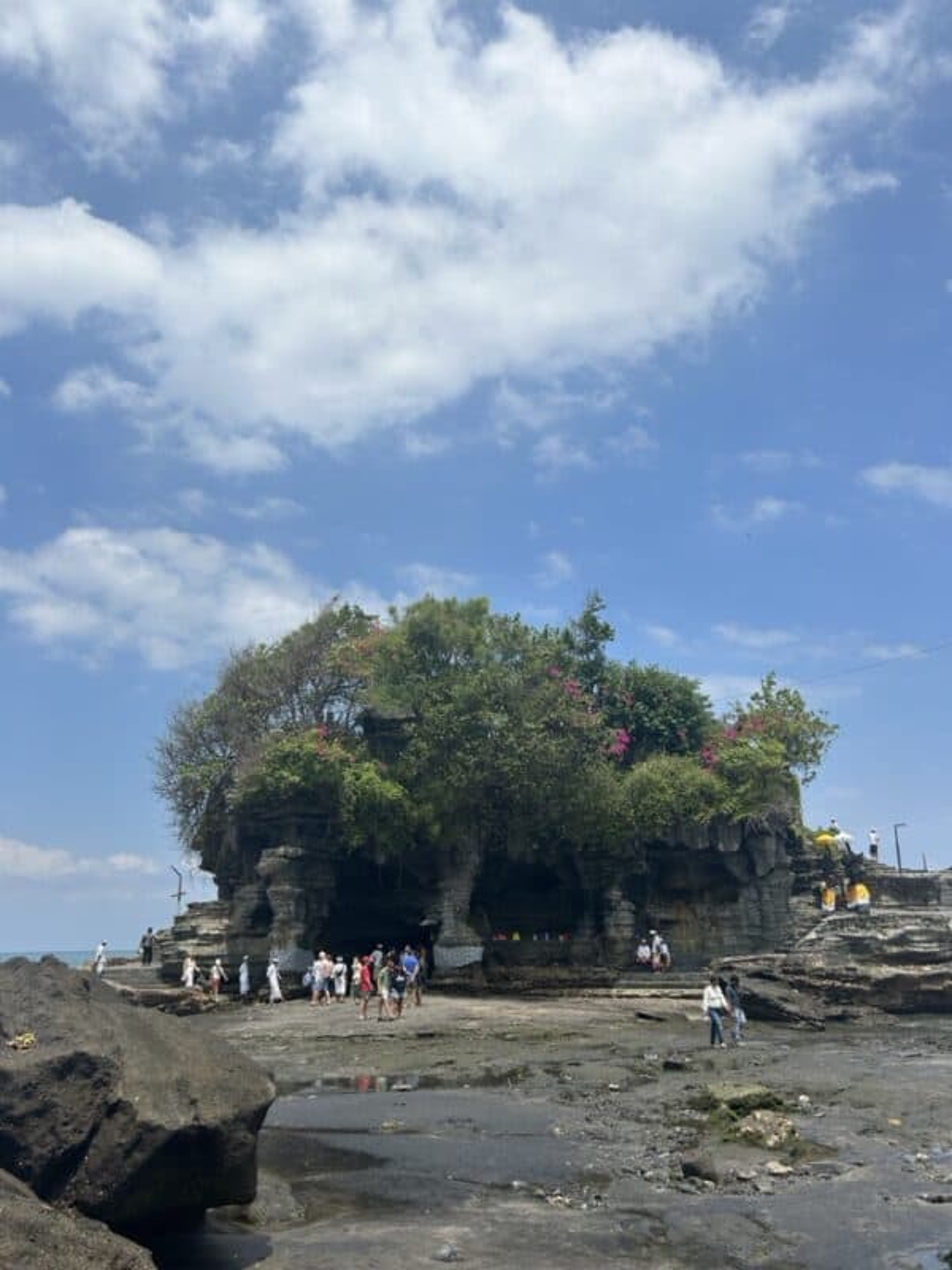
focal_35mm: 26
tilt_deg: +17.9
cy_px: 635
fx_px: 953
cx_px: 476
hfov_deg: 53.1
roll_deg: +0.6
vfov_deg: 67.3
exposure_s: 1/7463
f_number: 1.5
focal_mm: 5.7
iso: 50
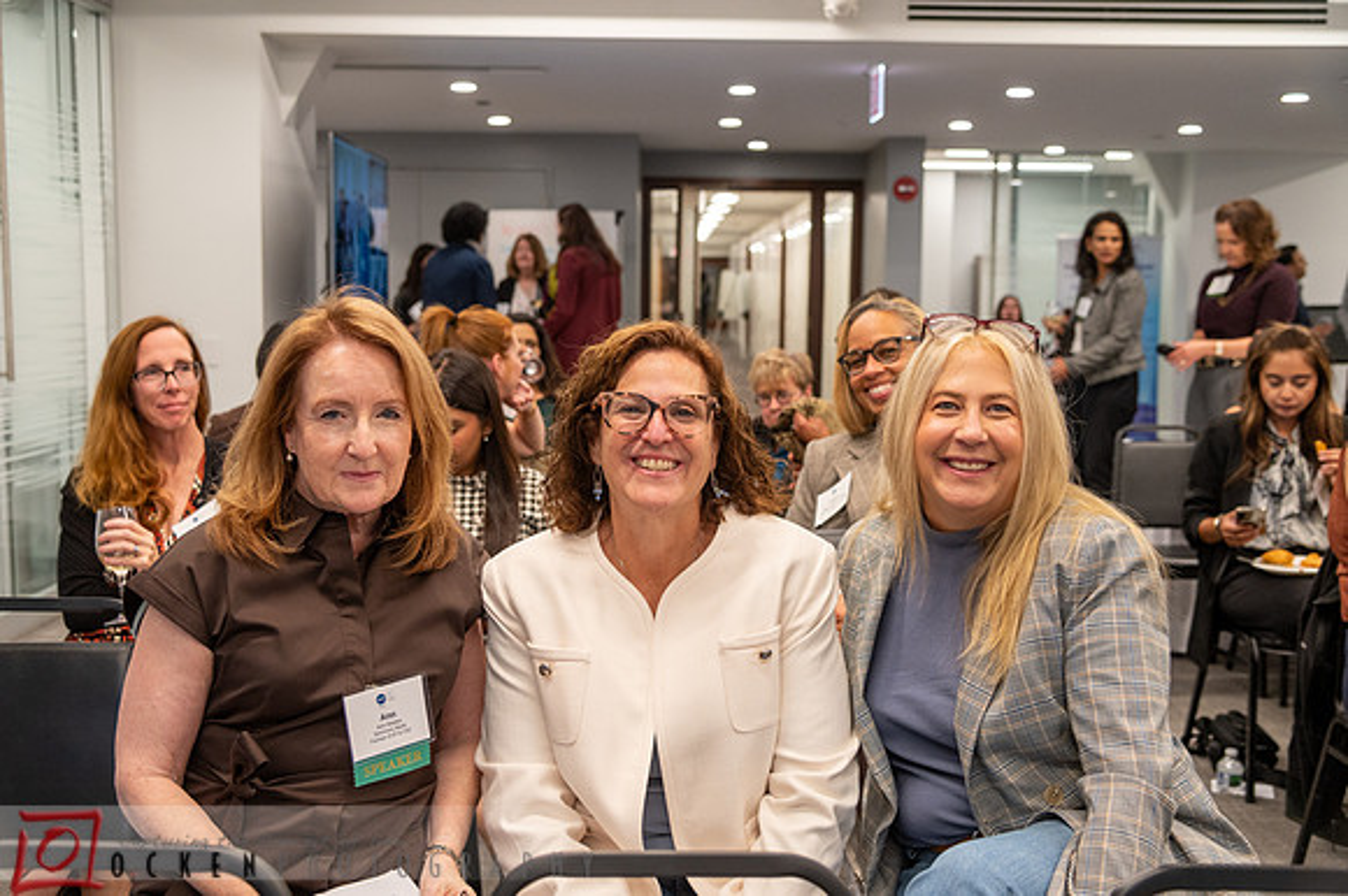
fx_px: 1422
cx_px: 674
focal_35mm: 38
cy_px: 448
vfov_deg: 35.0
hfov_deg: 50.7
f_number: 4
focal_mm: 38
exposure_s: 1/125
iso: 1600
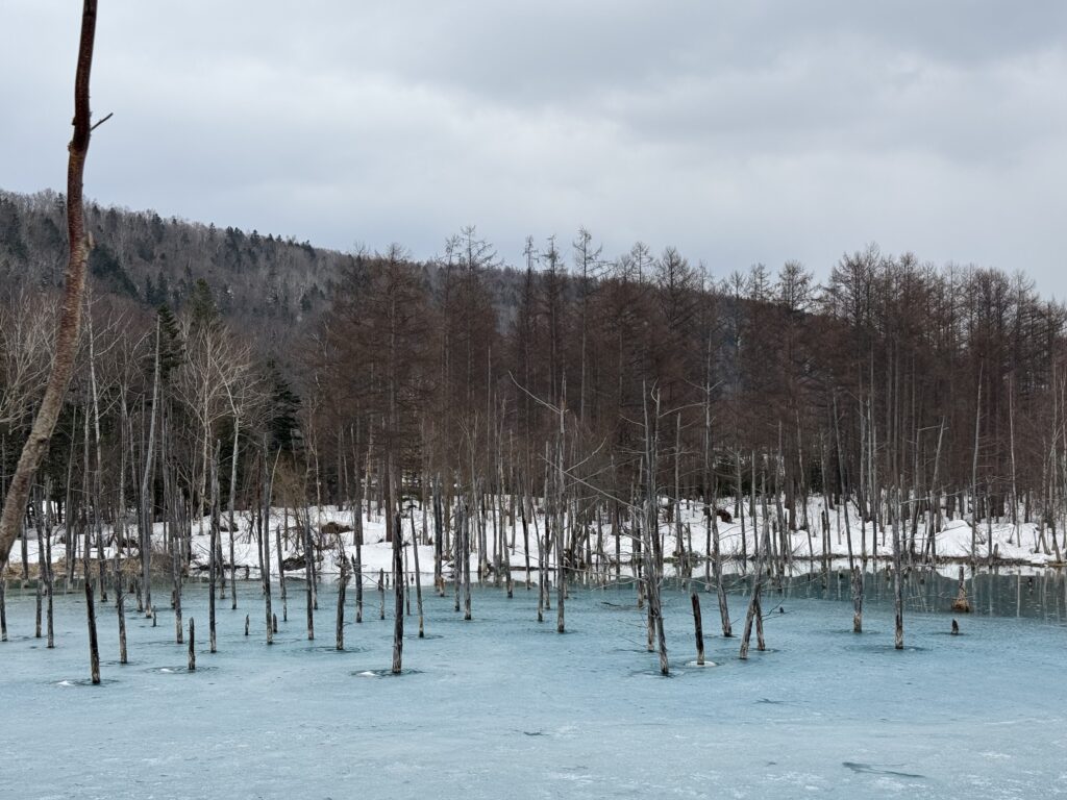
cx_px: 534
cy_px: 400
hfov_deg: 39.7
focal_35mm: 48
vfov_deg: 30.3
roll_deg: +0.4
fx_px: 1480
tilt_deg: +3.9
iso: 64
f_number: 1.78
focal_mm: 6.76
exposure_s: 1/2959
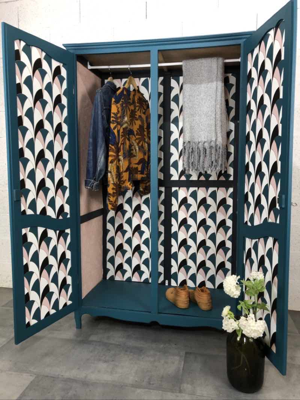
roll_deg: -0.9
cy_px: 200
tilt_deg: -5.7
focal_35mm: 28
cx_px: 150
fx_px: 324
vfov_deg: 63.4
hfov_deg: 49.7
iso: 64
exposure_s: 1/17
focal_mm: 3.99
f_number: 1.8
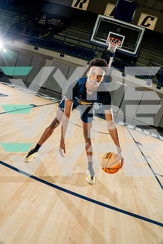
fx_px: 149
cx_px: 82
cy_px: 122
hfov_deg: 57.2
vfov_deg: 78.6
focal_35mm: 22
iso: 640
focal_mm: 22
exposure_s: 1/250
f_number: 7.1
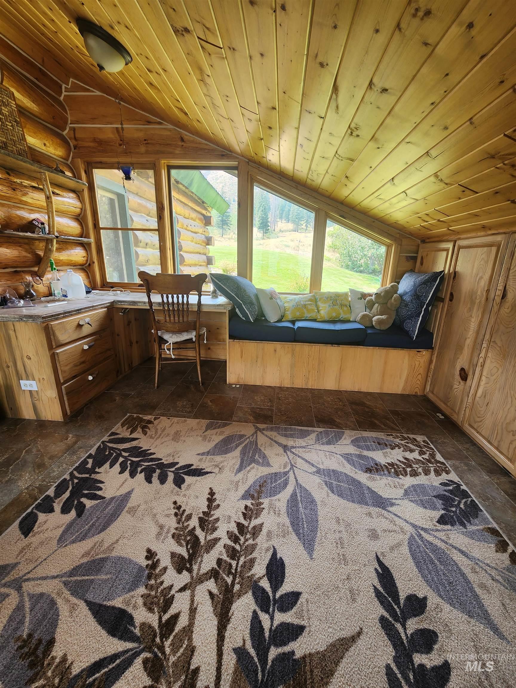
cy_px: 344
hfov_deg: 89.9
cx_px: 258
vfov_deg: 106.2
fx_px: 258
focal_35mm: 13
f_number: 2.2
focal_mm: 2.2
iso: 50
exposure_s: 1/60
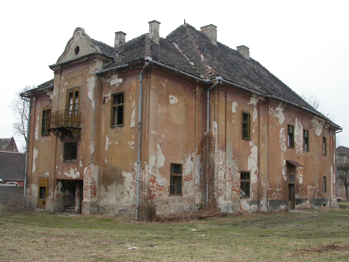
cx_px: 174
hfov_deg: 49.0
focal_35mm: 38
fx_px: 383
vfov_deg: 37.7
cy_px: 131
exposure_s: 1/107
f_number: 4.2
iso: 100
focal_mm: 7.85
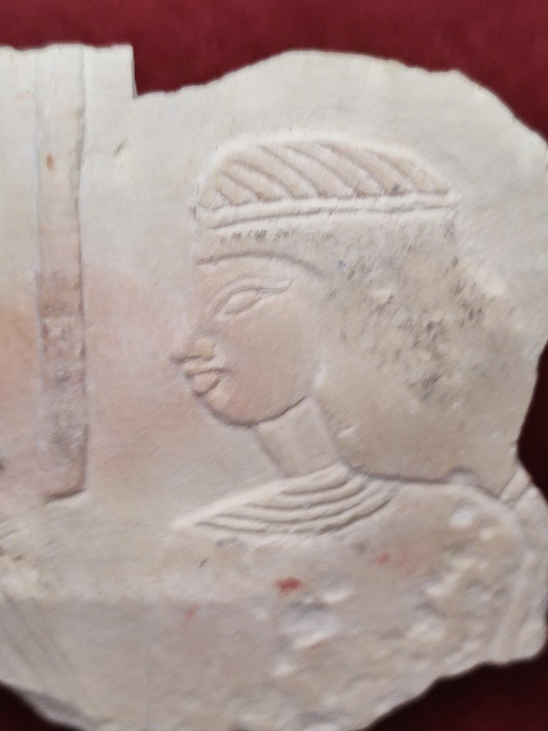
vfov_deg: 69.4
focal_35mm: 25
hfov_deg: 54.9
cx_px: 274
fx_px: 528
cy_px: 366
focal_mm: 6.04
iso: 736
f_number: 1.9
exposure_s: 1/33
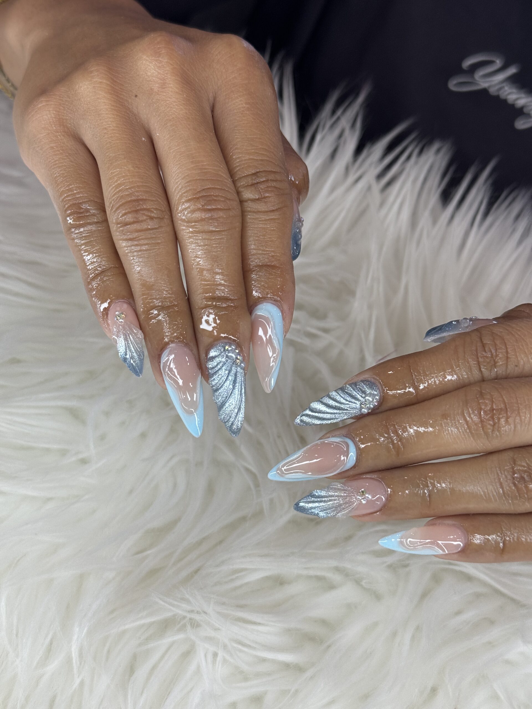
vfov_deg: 39.7
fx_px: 984
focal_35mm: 48
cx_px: 266
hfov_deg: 30.3
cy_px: 354
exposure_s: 1/199
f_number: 1.78
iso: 50
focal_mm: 6.76
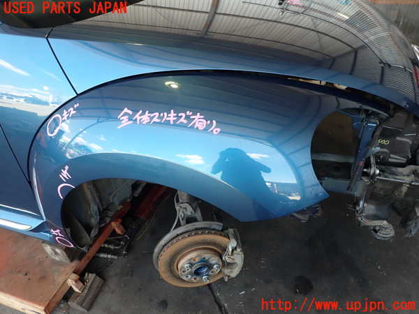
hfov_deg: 69.4
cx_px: 210
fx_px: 303
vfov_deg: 54.9
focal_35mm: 25
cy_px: 157
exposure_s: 1/60
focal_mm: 4.5
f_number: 2.8
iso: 100
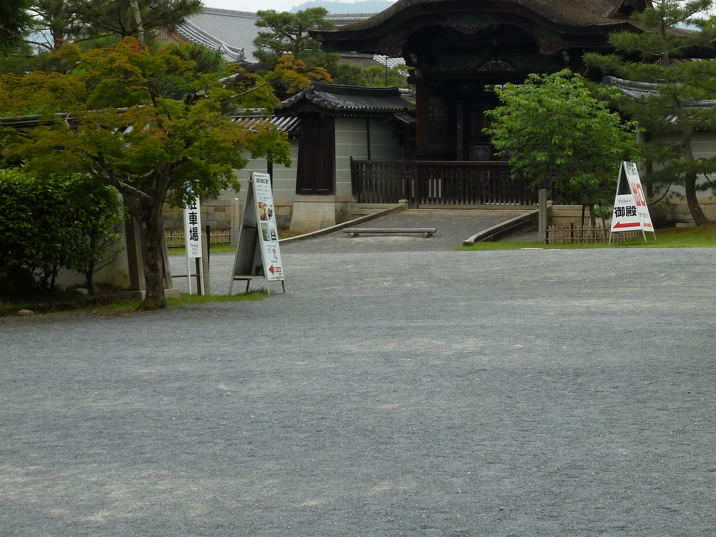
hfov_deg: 16.5
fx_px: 2461
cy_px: 197
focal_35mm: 119
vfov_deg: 12.4
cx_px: 504
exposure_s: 1/125
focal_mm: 12.8
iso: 80
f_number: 4.2
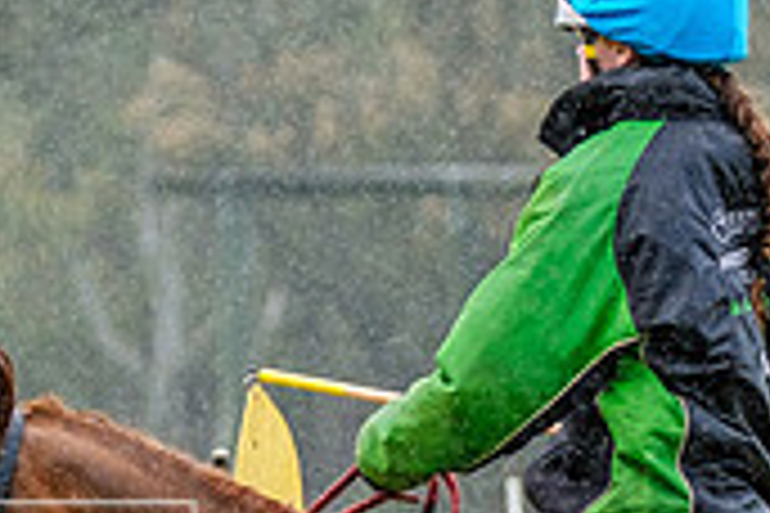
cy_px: 734
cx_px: 691
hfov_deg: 4.0
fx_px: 11014
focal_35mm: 515
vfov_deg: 2.7
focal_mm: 98.2
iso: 640
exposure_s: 1/1400
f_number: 3.6
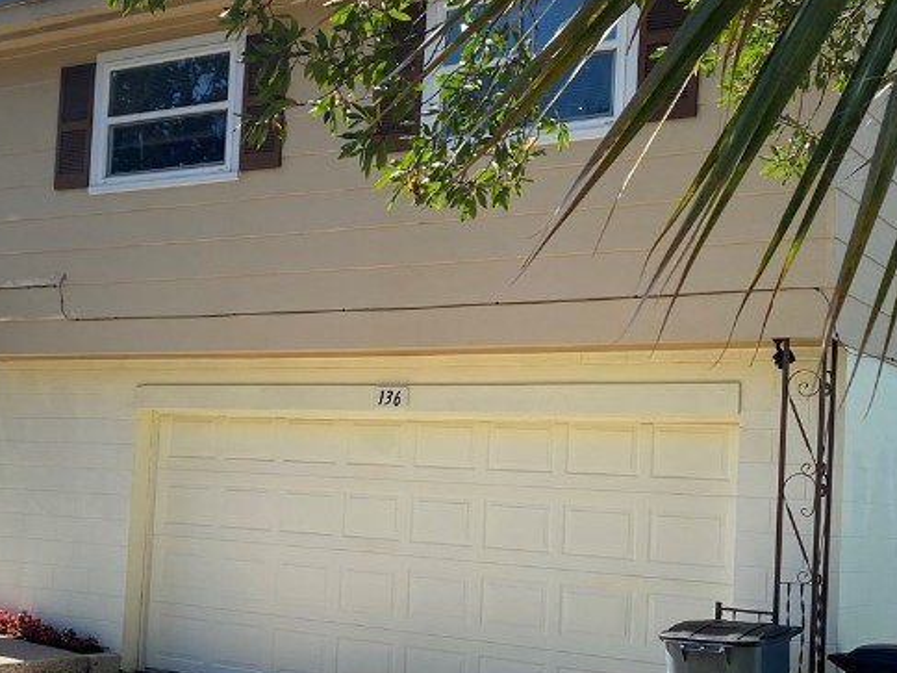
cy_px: 395
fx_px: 1425
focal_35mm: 55
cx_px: 280
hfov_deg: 34.5
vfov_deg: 26.5
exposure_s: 1/2268
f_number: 1.8
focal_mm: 4.25
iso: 32
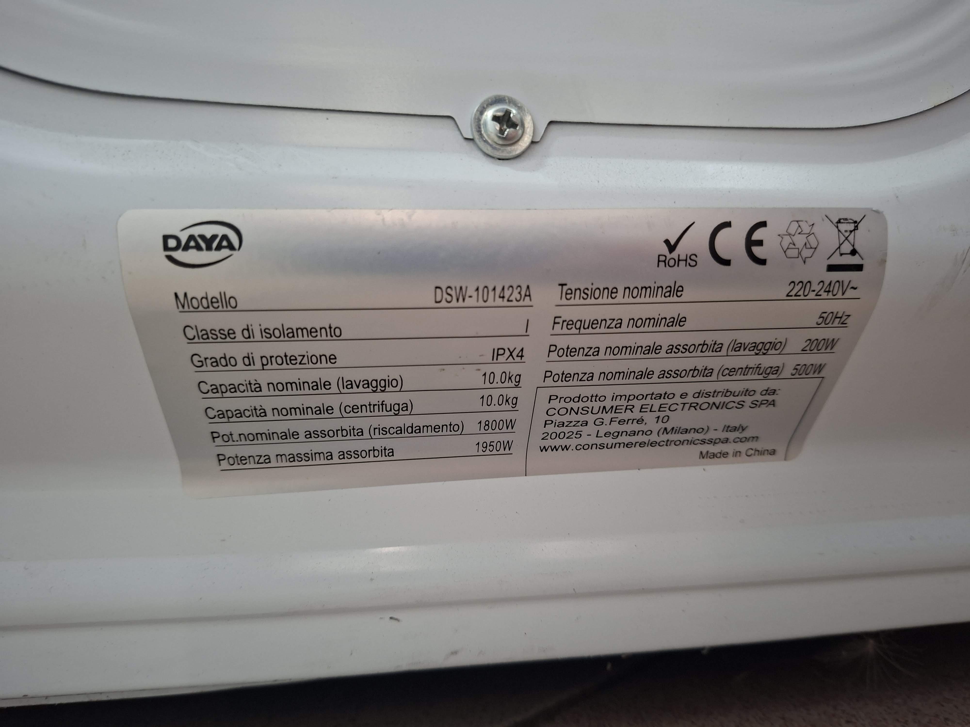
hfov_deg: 73.9
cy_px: 364
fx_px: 644
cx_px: 485
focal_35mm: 23
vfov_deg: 58.9
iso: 400
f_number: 1.8
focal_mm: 5.54
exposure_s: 1/25
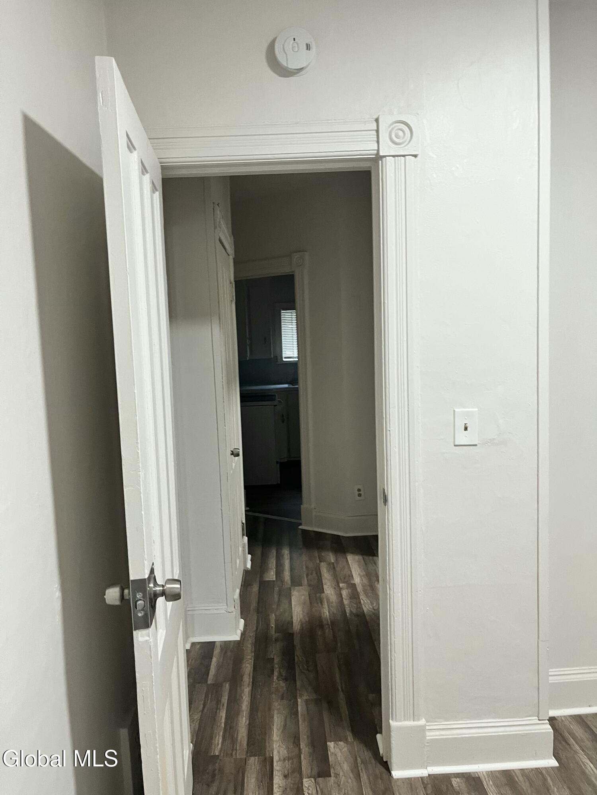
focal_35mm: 26
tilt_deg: -5.7
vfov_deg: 67.3
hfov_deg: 53.1
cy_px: 398
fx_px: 598
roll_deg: +3.3
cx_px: 298
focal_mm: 5.1
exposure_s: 1/60
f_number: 1.6
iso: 200
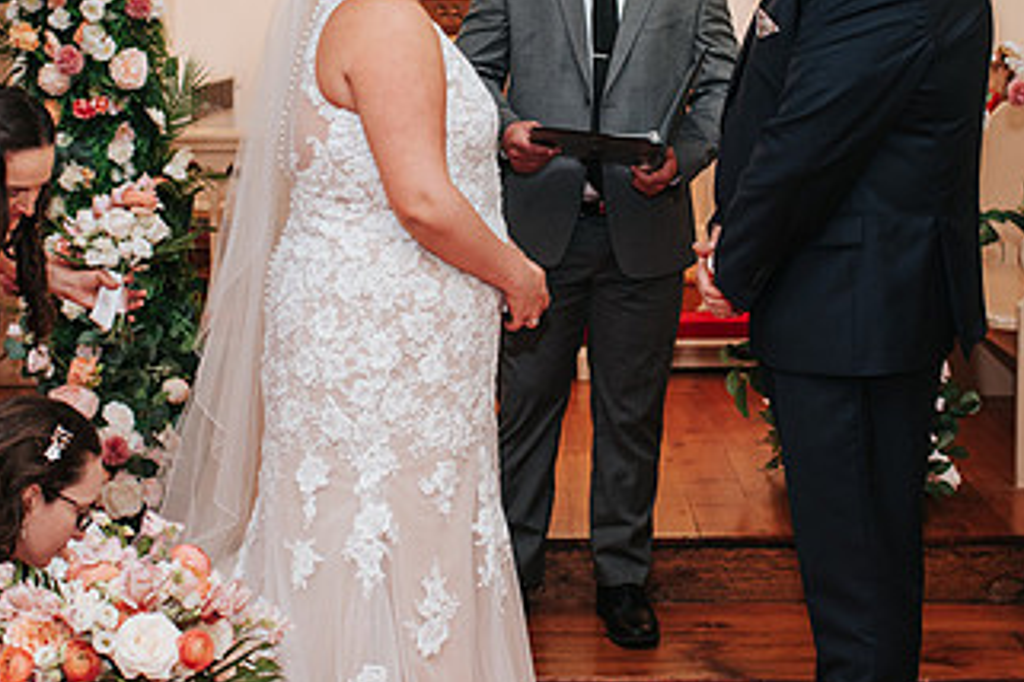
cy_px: 214
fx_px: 2048
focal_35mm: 72
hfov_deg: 28.1
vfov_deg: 18.9
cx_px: 485
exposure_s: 1/200
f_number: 2.8
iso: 1000
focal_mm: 35
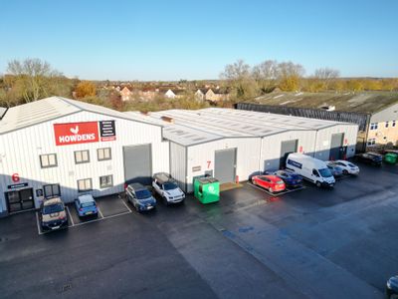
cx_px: 199
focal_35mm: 24
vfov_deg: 56.8
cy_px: 150
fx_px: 276
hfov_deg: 71.6
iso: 100
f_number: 1.7
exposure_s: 1/1600
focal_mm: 6.72
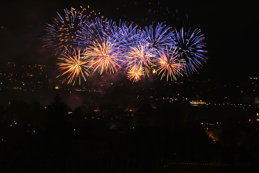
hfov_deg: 15.2
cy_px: 86
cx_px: 130
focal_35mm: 135
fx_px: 972
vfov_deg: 10.2
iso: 100
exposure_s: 1
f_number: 4.5
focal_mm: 90
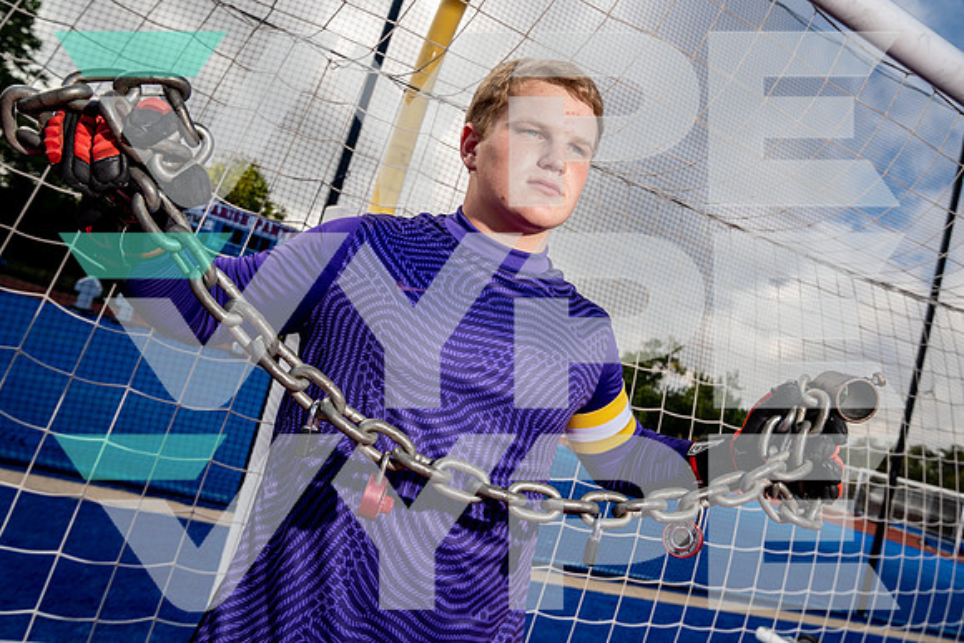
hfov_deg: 73.7
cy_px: 322
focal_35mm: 24
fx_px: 643
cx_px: 482
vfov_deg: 53.2
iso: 100
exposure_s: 1/250
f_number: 5.6
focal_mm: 24
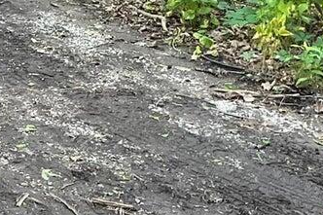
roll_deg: -0.1
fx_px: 960
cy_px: -233
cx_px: -170
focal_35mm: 107
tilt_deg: -2.7
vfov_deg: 11.4
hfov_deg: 17.1
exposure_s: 1/107
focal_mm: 5.1
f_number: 1.6
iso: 125
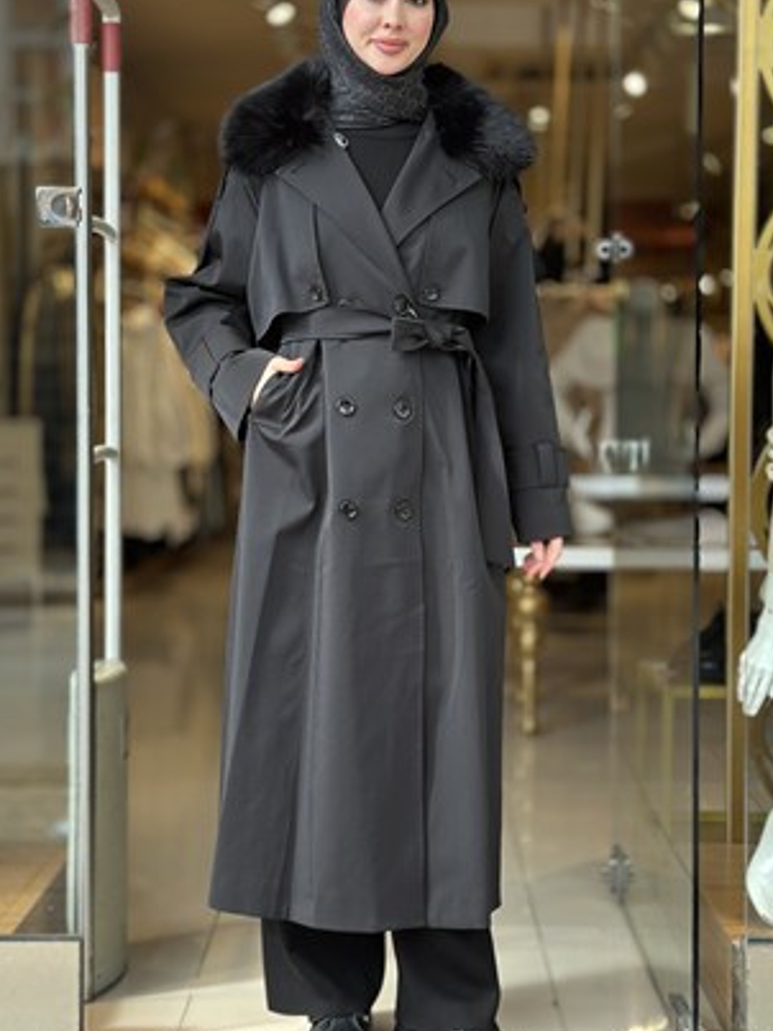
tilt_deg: -2.3
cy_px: 463
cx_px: 392
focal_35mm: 62
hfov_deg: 23.6
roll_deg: -0.9
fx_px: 1847
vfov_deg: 31.2
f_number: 1.78
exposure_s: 1/172
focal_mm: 6.86
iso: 100
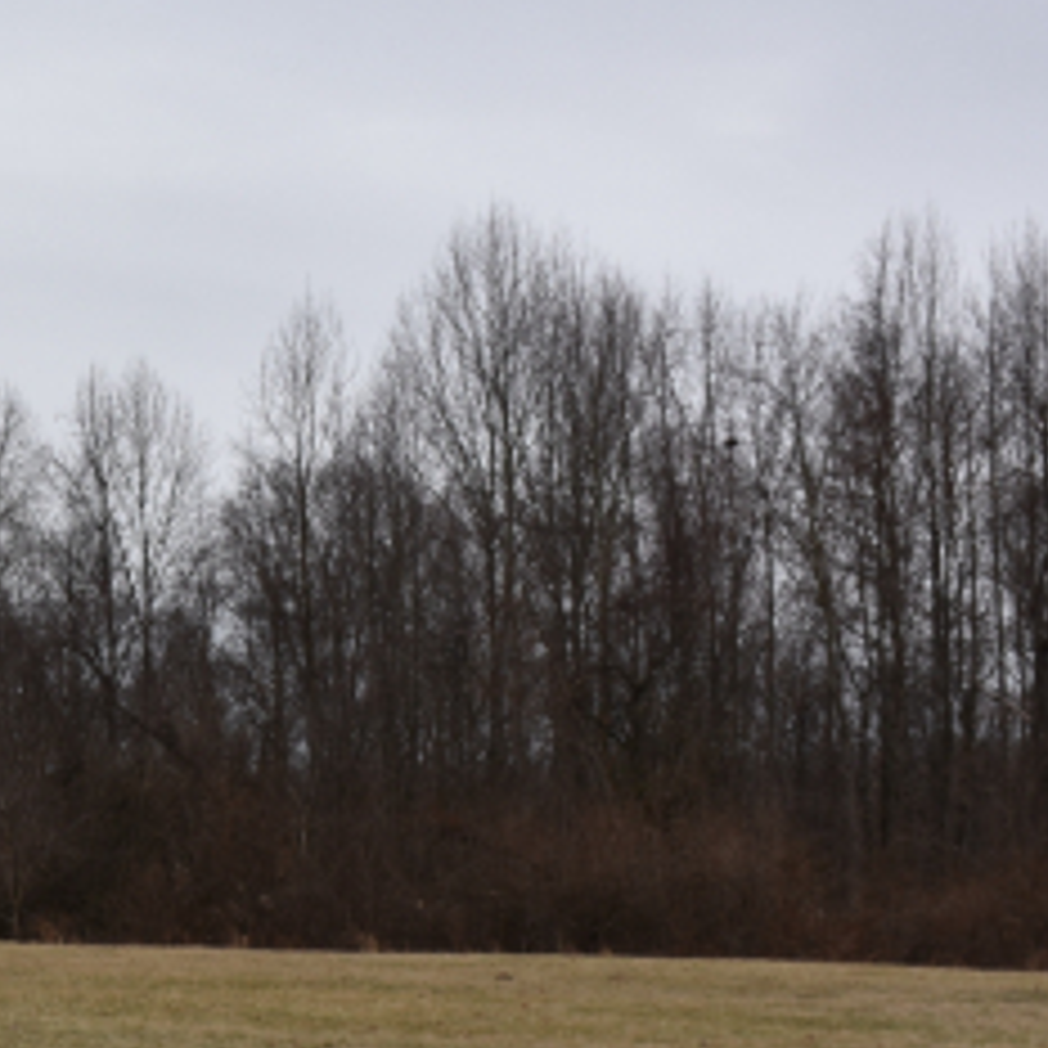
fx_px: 2535
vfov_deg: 23.2
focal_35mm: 74
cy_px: 769
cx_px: -310
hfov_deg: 21.2
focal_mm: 18
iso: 100
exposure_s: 1/250
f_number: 7.1
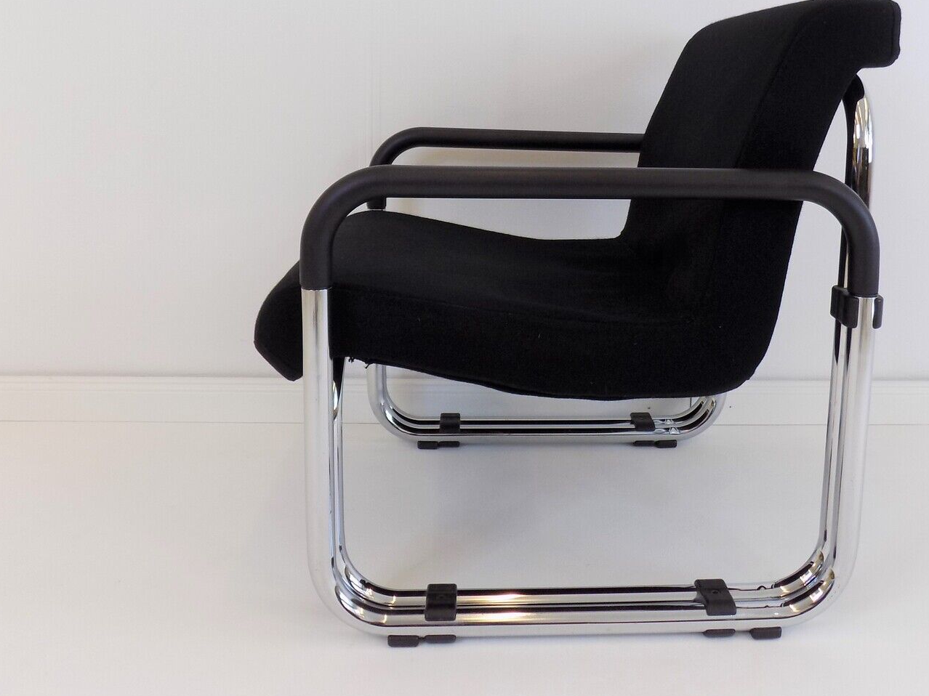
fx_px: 966
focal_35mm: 36
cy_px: 216
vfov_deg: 39.0
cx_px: 544
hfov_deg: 51.1
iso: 80
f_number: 3.1
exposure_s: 1/40
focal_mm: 4
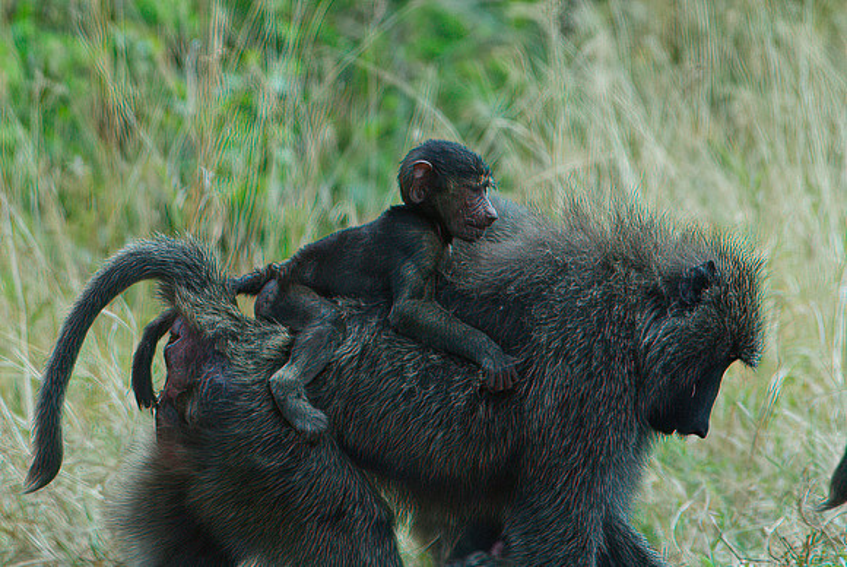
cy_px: 284
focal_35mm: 600
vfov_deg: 2.3
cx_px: 424
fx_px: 14131
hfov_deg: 3.4
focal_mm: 400
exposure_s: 1/250
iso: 200
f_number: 8
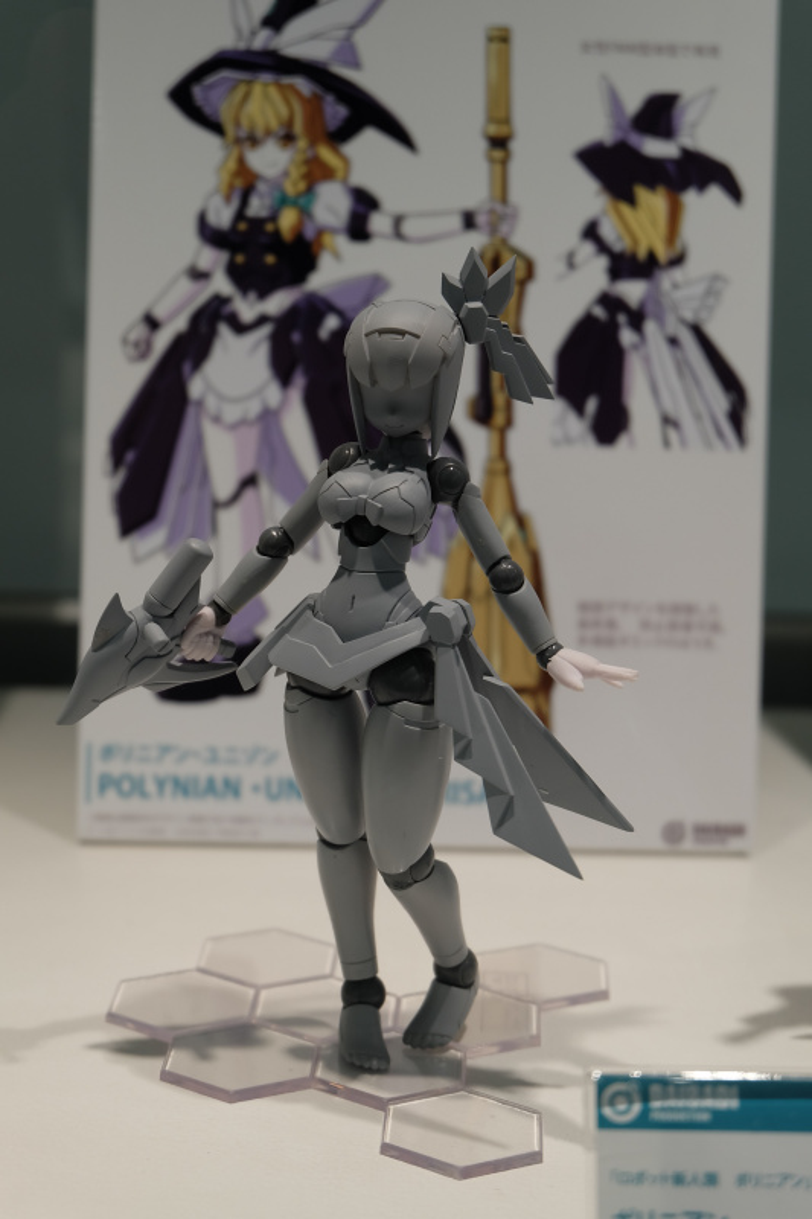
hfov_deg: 20.0
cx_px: 406
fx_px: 2301
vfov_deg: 29.7
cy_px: 610
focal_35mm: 68
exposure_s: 1/125
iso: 250
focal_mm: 45.2
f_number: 5.6
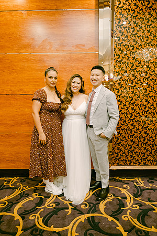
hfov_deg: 53.1
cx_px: 78
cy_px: 118
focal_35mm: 24
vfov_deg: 73.7
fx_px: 157
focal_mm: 16
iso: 800
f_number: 2.8
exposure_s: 1/125
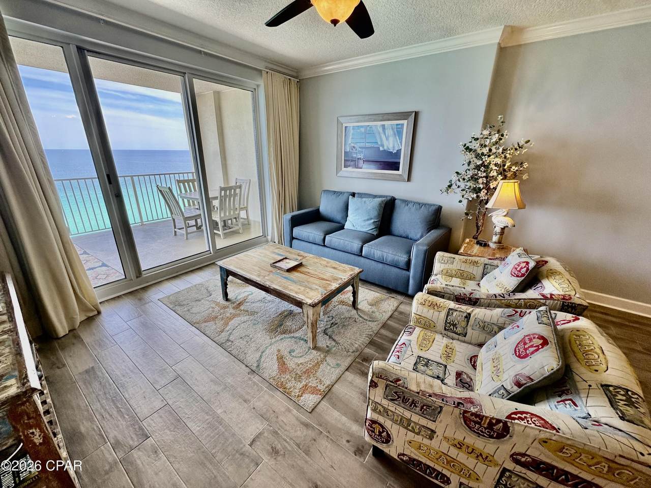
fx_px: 263
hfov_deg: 102.1
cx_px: 326
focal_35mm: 14
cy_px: 244
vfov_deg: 85.7
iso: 64
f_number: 2.2
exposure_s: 1/120
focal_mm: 2.22
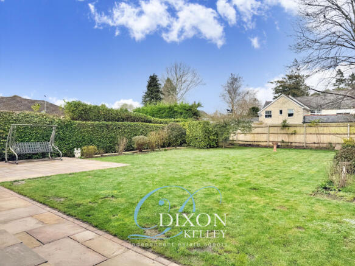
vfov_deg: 56.8
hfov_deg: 71.6
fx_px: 246
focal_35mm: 24
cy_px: 133
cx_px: 178
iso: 80
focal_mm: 6.76
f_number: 1.78
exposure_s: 1/3145
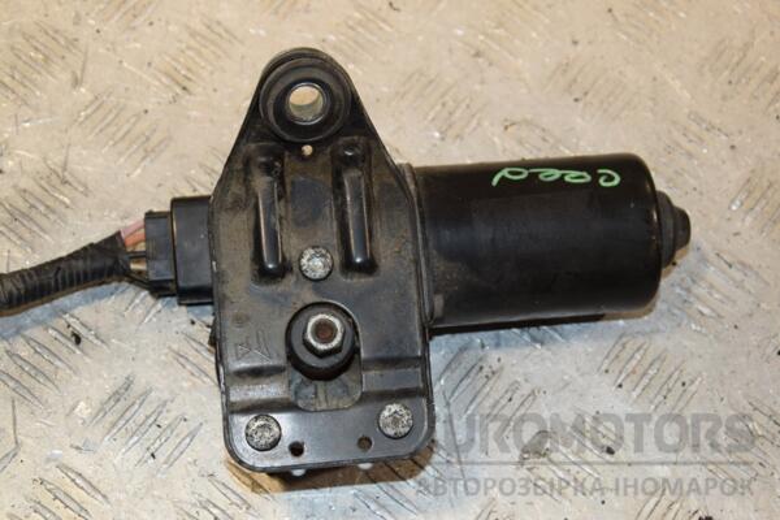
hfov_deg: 27.0
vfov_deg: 18.2
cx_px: 390
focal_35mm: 75
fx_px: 1625
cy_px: 260
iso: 800
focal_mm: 50
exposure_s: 1/200
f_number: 8
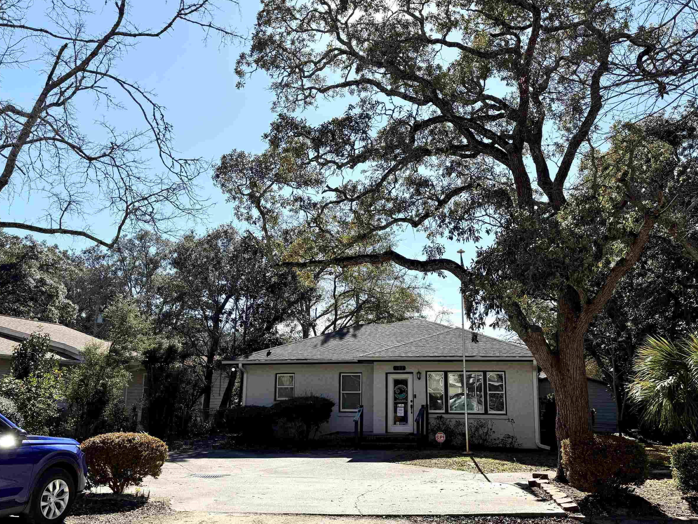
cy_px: 299
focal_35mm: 31
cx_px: 381
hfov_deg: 58.2
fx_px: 625
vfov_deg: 45.3
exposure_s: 1/3759
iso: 80
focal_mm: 6.76
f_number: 1.78
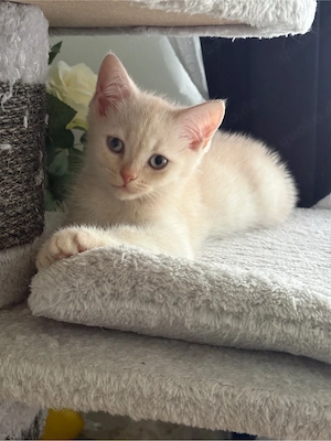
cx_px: 166
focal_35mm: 52
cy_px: 220
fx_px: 663
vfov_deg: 36.8
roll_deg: -3.0
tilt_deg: -12.4
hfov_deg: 28.0
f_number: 1.6
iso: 320
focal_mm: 5.96
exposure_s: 1/30
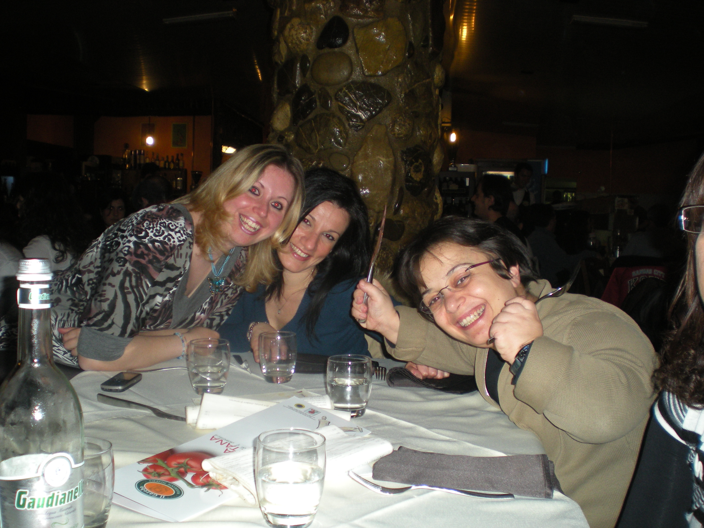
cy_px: 264
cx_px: 352
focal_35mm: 38
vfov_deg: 37.7
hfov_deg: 49.0
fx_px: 773
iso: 139
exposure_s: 1/60
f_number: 3.1
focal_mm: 6.3
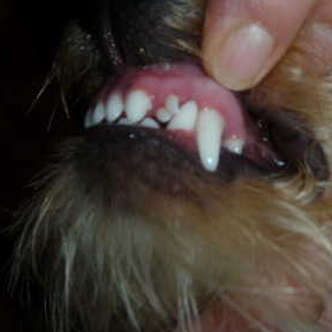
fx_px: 456
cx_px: 181
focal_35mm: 42
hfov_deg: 40.0
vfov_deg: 40.0
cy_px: 168
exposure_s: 1/60
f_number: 3.5
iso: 80
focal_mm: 6.3
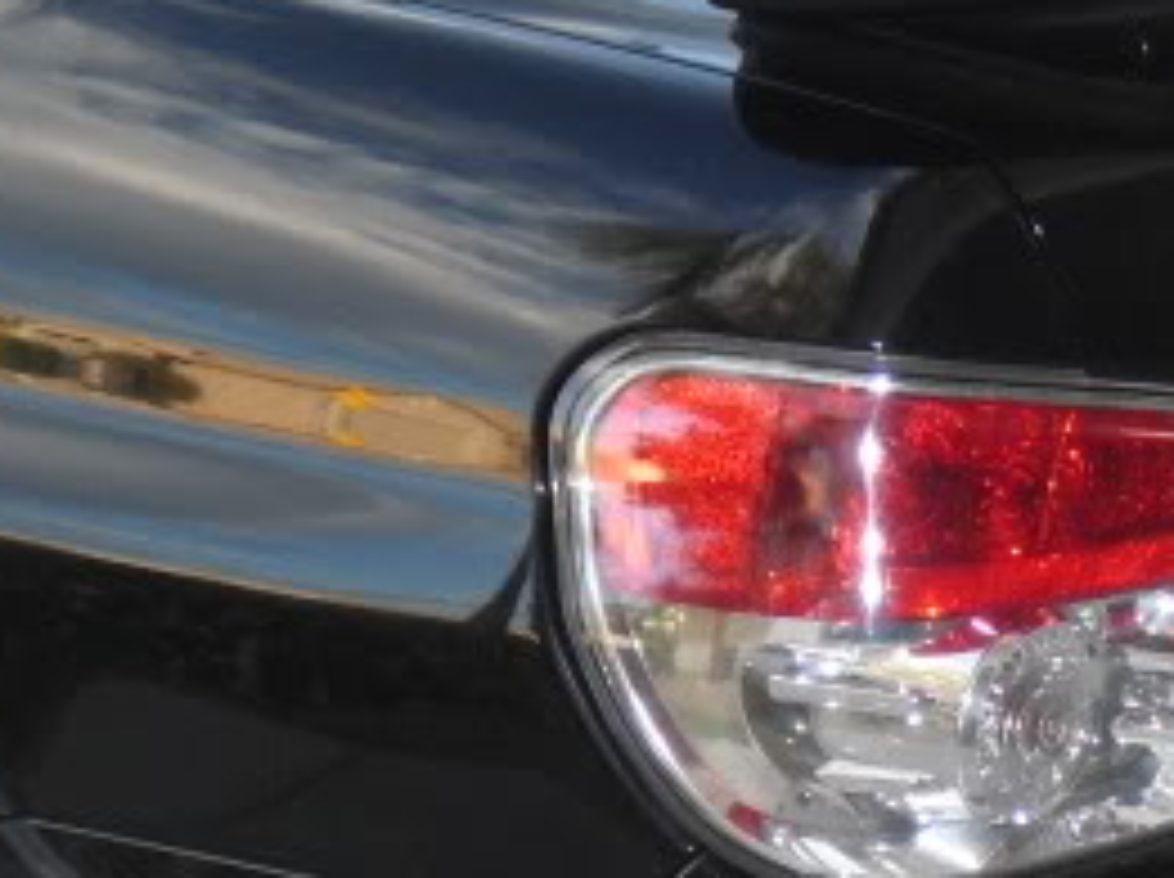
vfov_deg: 11.1
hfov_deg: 14.8
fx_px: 4471
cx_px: 1084
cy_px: 896
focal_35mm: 132
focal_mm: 7.7
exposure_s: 1/60
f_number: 3.4
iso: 200
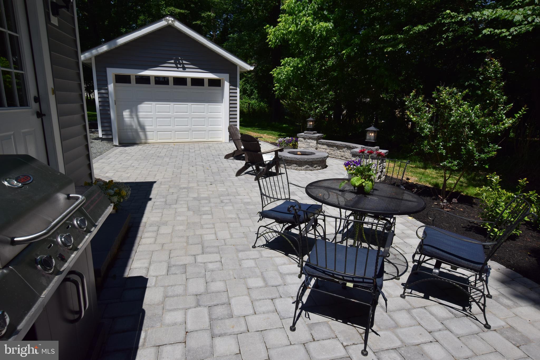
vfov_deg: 59.5
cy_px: 180
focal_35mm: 21
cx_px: 270
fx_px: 315
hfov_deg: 81.2
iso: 200
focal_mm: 14
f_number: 11
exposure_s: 1/640
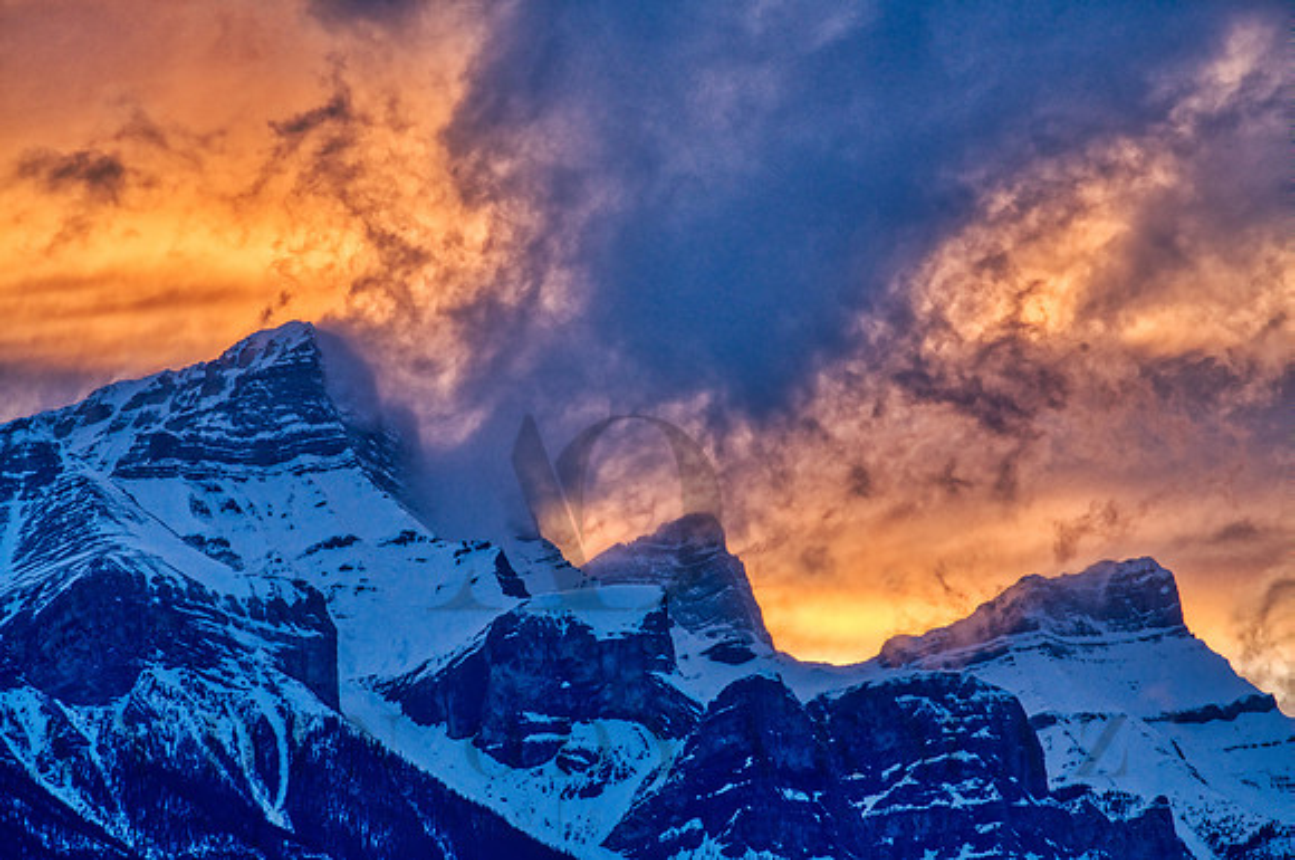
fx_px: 6250
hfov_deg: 11.8
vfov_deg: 7.9
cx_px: 648
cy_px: 430
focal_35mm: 174
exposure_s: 1/200
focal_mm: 174
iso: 640
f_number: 8
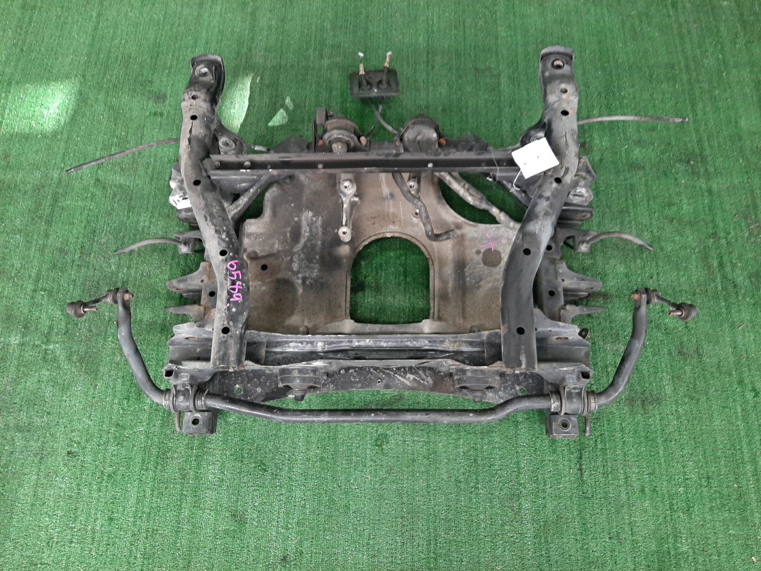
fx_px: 572
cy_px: 286
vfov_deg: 53.1
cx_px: 380
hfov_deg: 67.3
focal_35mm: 26
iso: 119
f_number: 1.7
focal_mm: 3.93
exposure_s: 1/50
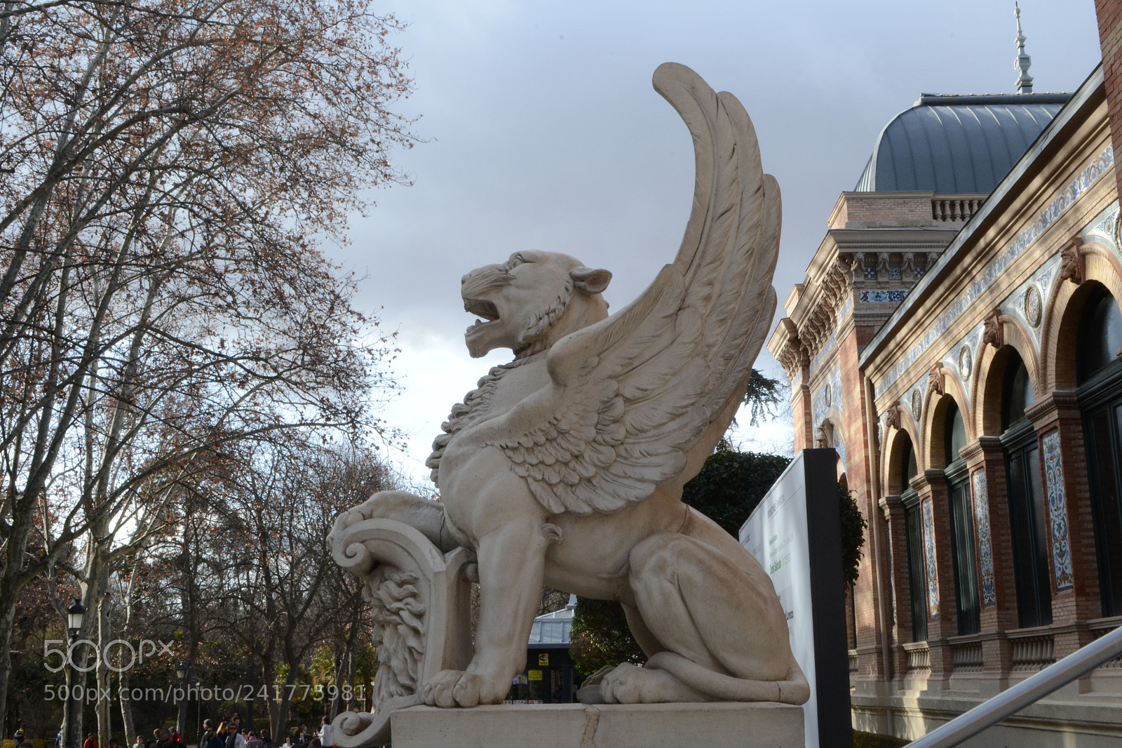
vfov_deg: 34.2
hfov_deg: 49.6
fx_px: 1215
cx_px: 561
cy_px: 374
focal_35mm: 39
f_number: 29
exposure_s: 1/30
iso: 400
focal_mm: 26
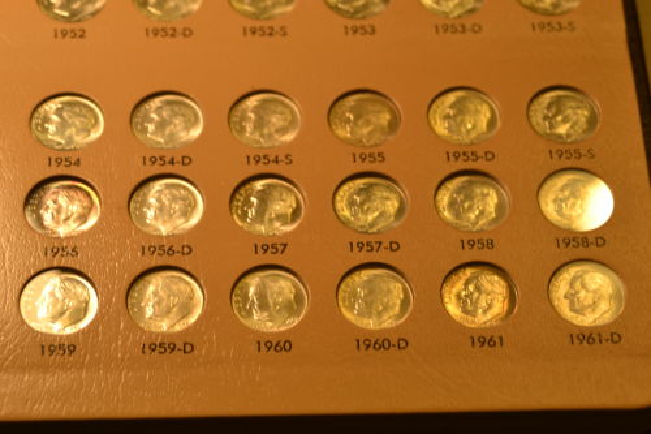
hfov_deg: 16.7
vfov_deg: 11.1
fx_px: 2223
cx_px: 326
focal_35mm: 123
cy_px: 217
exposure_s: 1/125
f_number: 8
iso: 400
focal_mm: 82
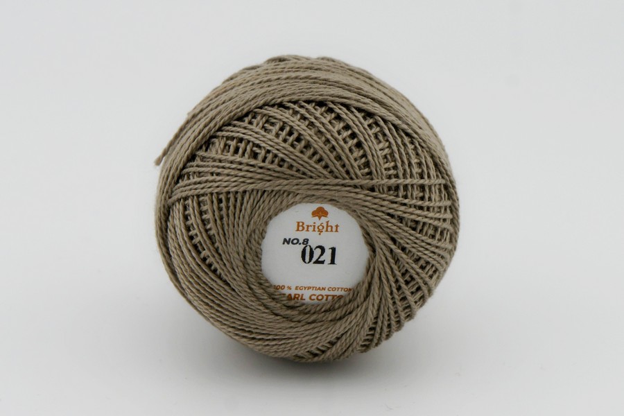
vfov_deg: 16.6
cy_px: 208
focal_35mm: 82
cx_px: 312
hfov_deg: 24.6
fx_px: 1430
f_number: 9
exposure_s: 1/320
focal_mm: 55
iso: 200
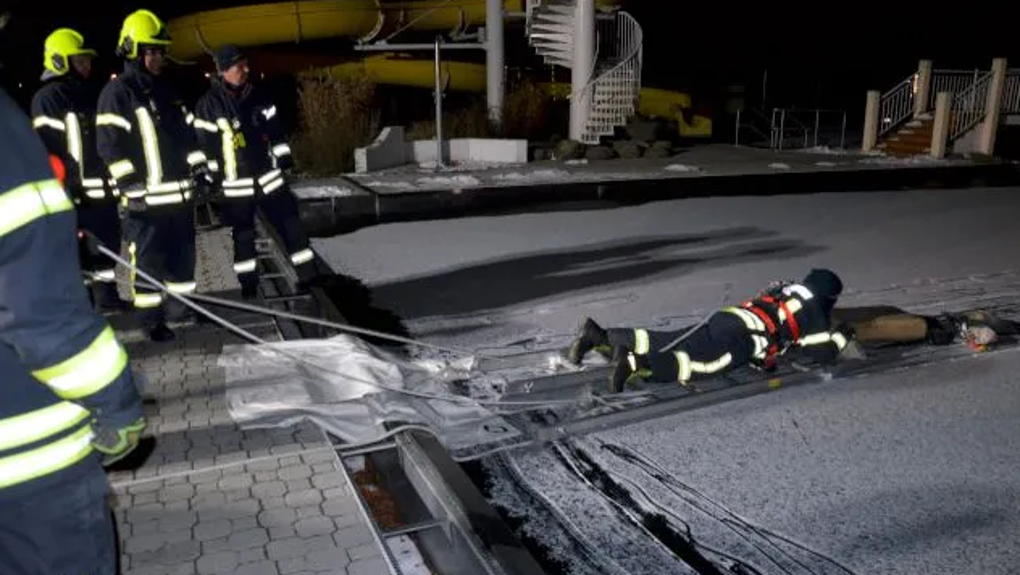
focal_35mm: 29
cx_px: 518
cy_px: 339
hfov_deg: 66.0
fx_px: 785
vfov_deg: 40.1
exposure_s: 1/60
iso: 3200
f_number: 3.5
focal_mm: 18
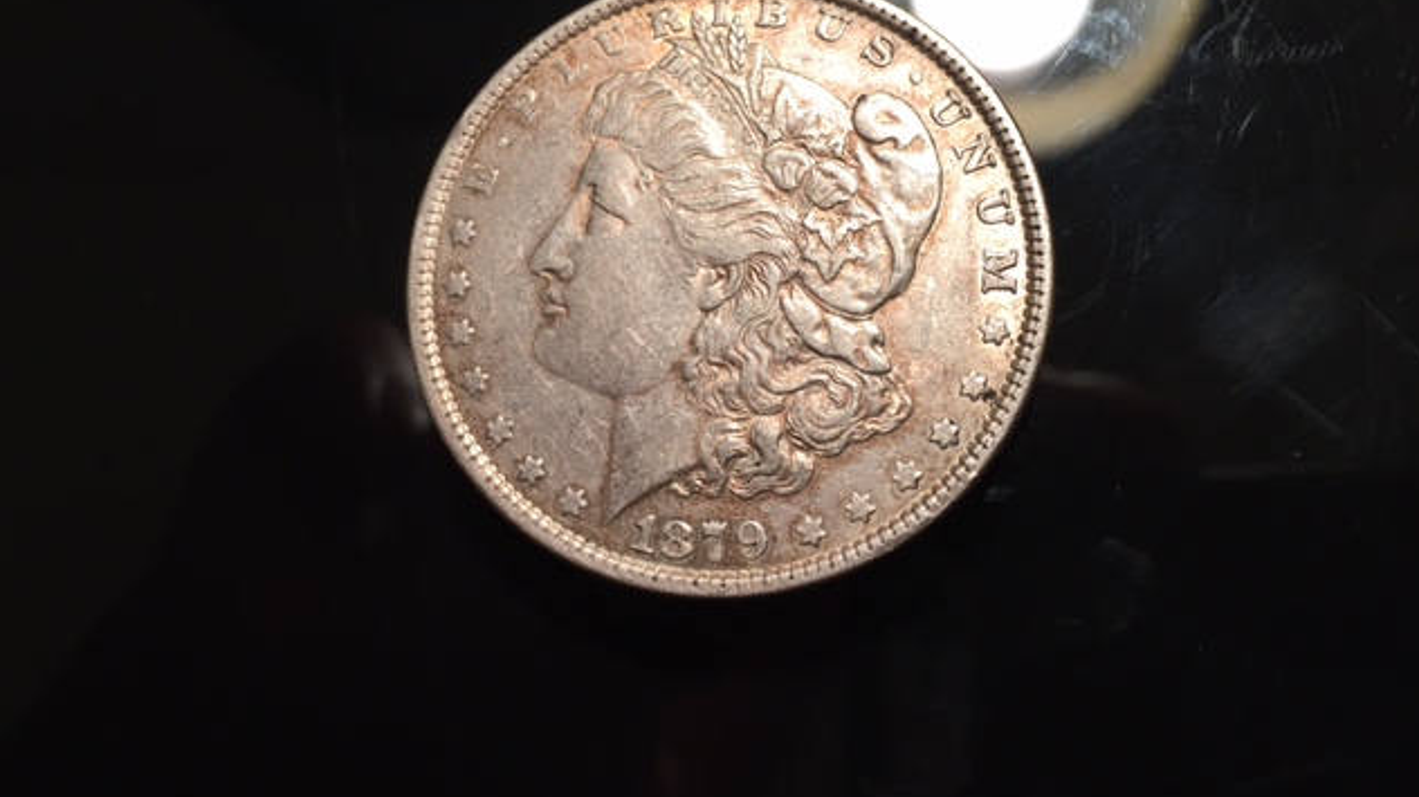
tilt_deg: -73.2
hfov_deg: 61.0
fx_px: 1204
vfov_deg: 36.3
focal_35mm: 32
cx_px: 714
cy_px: 274
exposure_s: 1/15
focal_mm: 4.15
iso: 25
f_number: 2.2
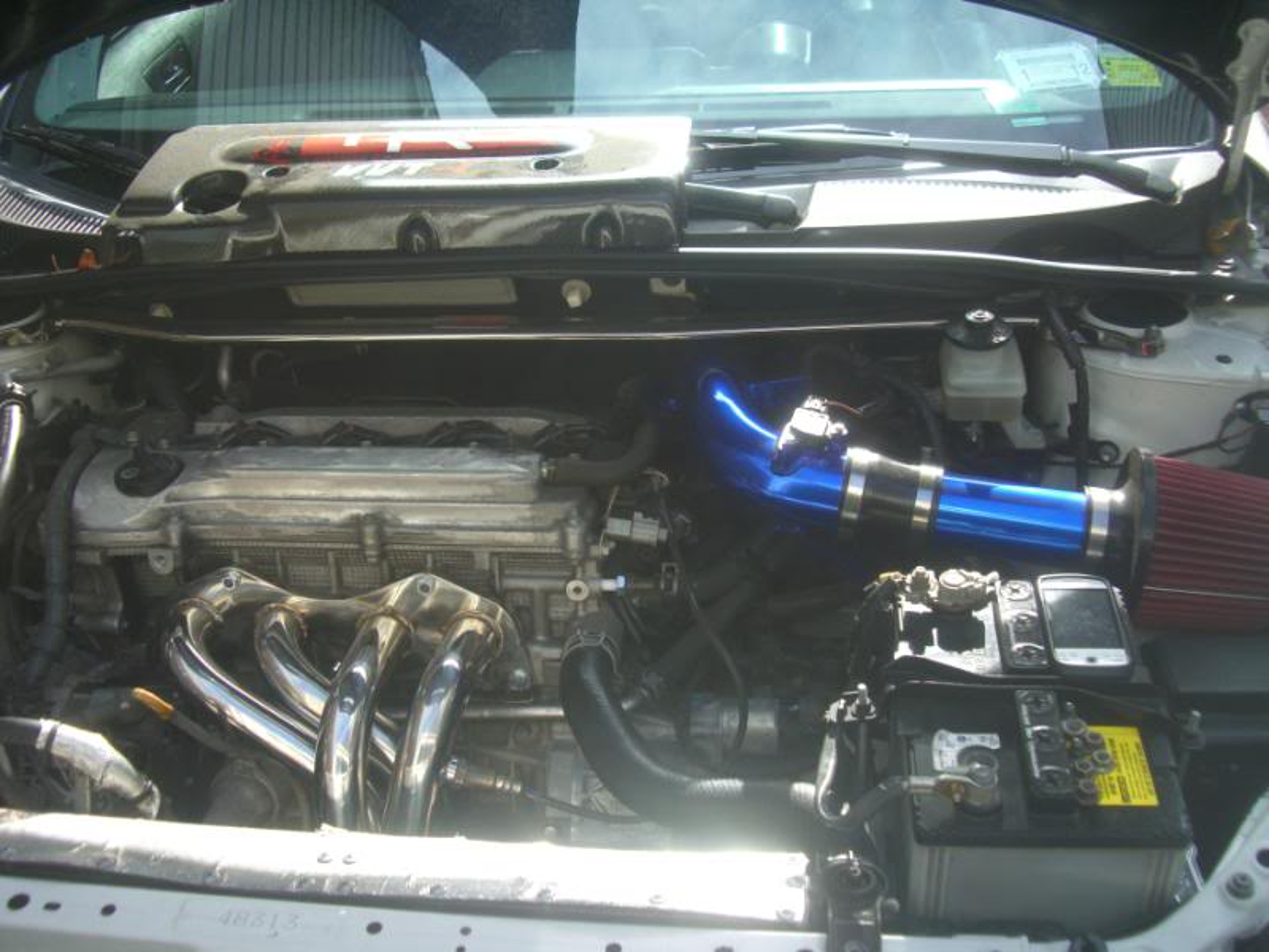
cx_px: 634
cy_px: 476
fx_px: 1393
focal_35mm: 38
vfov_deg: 37.7
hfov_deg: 49.0
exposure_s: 1/125
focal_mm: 7.9
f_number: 2.8
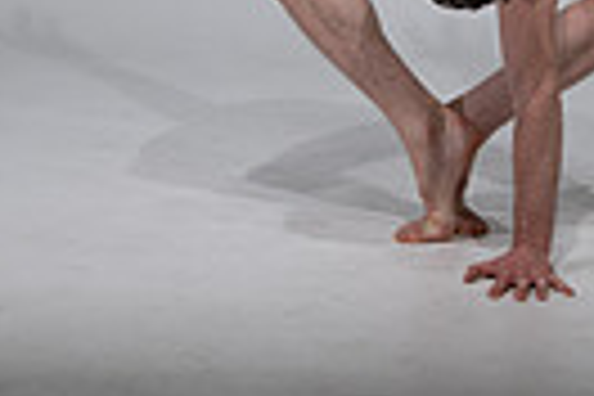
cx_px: 472
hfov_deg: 9.7
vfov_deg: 6.4
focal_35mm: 211
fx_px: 3481
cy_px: -227
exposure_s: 1/250
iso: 400
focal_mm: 48
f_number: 4
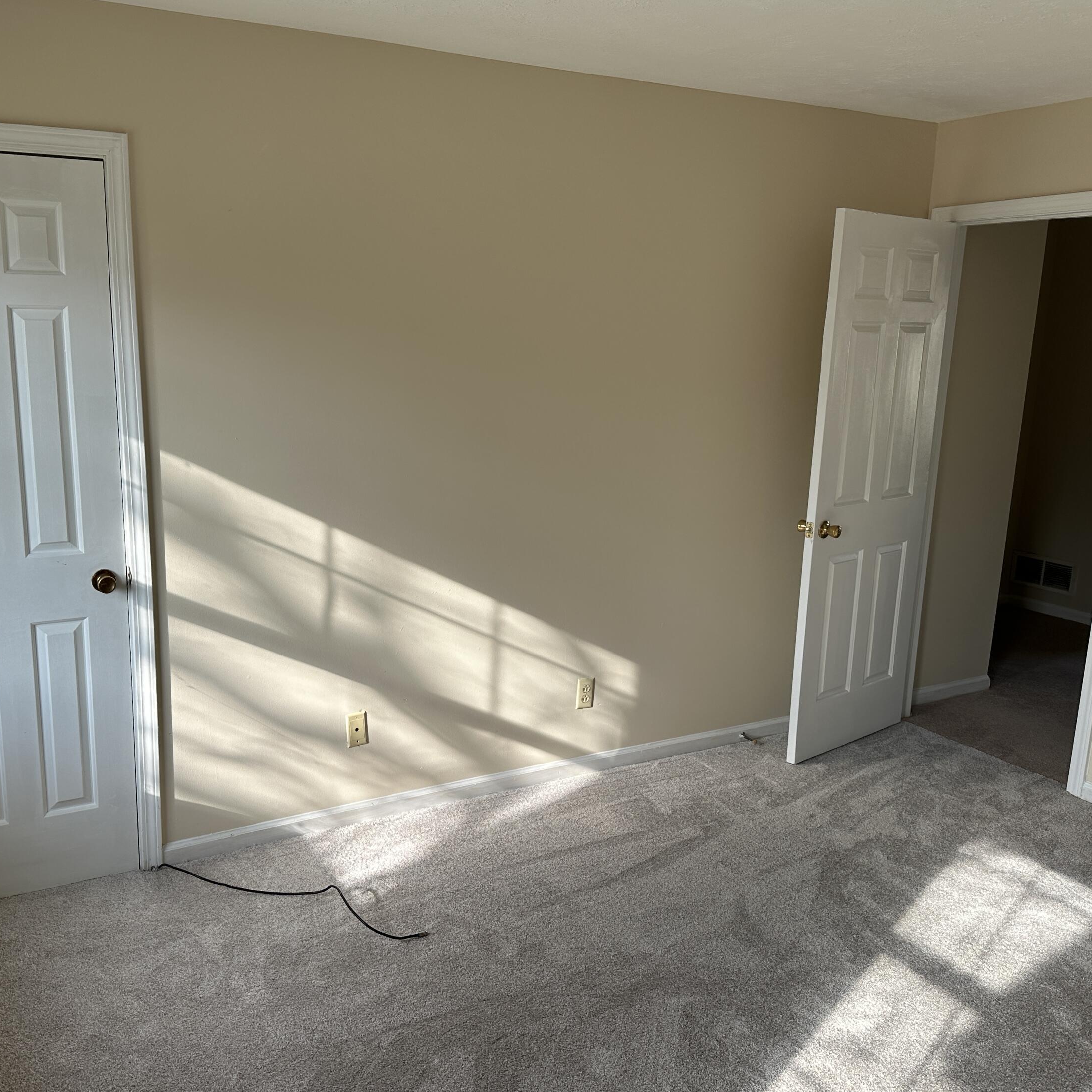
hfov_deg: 55.2
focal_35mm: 29
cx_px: 430
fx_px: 1035
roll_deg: -0.7
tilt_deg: -13.1
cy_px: 551
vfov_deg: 55.6
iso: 80
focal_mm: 6.86
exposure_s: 1/252
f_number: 1.78
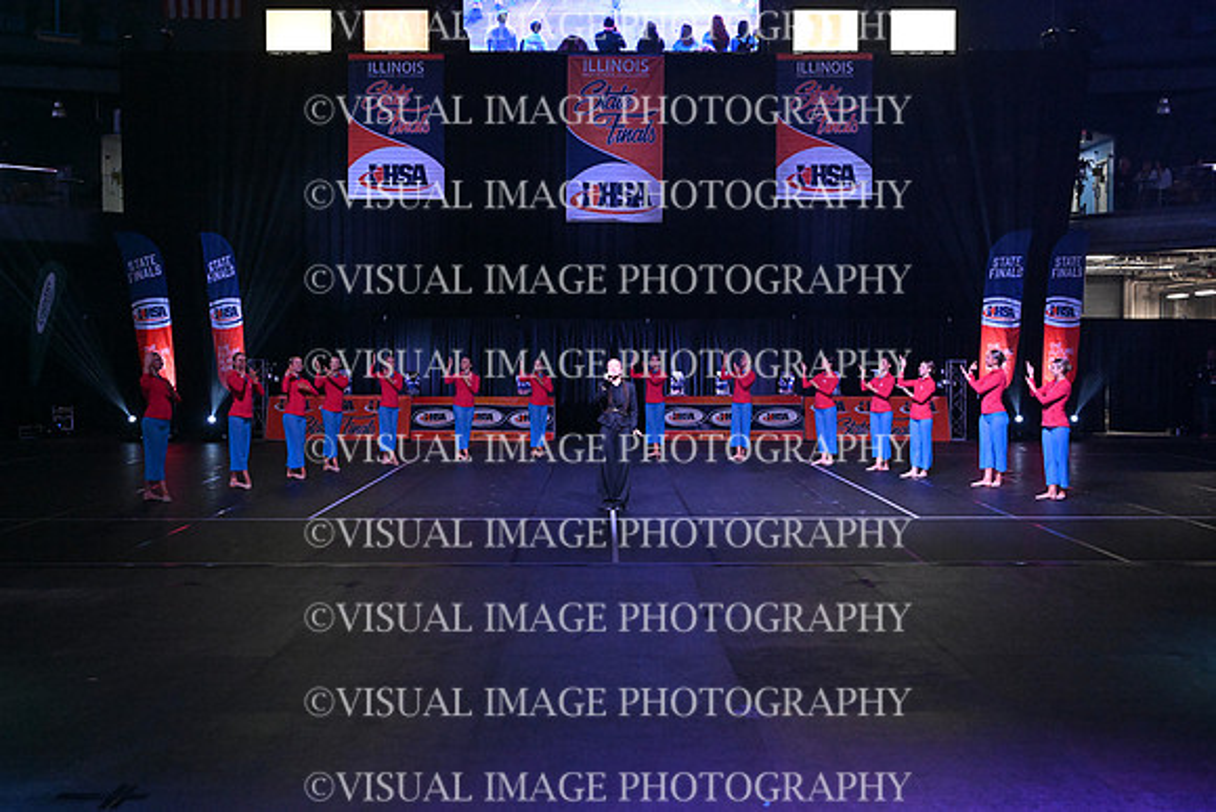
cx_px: 608
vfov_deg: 33.4
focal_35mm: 40
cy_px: 406
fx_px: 1351
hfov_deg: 48.4
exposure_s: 1/400
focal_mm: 40
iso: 10000
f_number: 4
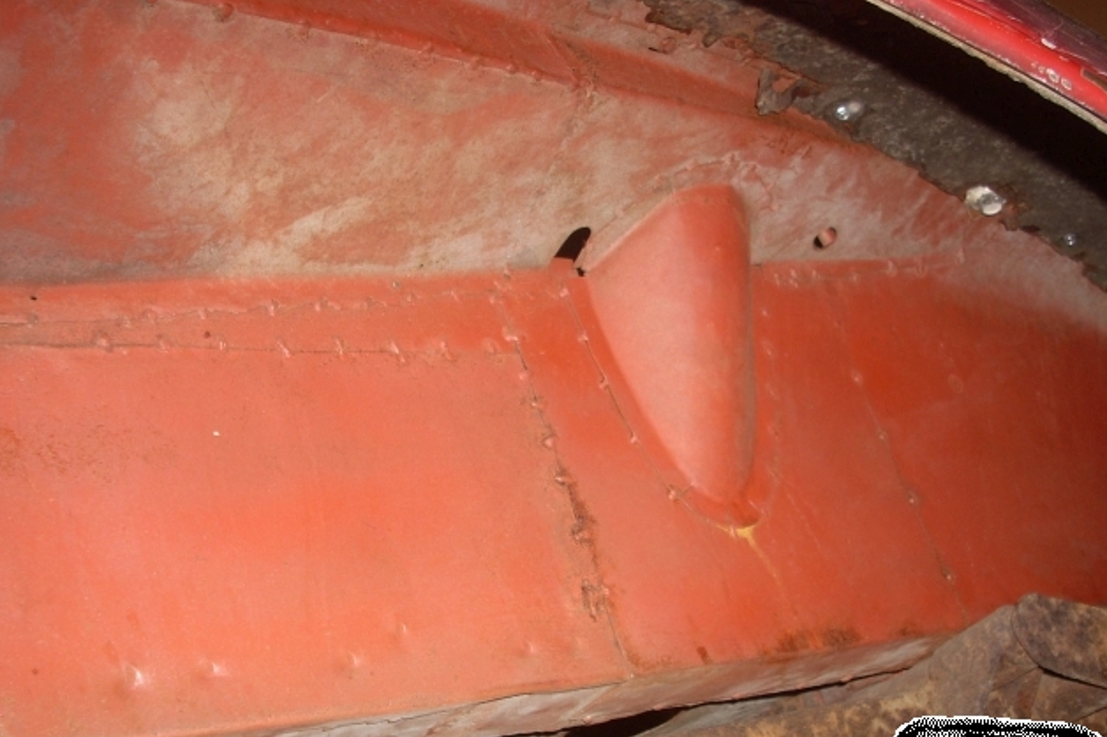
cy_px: 438
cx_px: 554
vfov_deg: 29.1
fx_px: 1414
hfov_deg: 42.8
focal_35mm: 46
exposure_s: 1/60
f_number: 2.8
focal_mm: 6.2
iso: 64
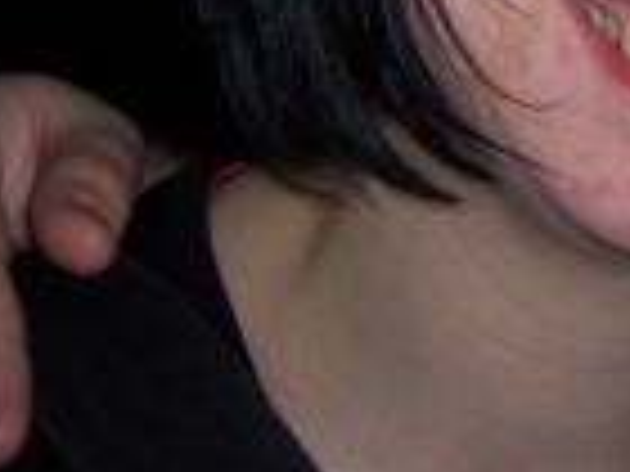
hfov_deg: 13.0
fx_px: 2493
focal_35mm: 137
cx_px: 1127
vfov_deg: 10.3
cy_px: -310
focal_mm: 6.2
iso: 125
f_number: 2.8
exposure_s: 1/60
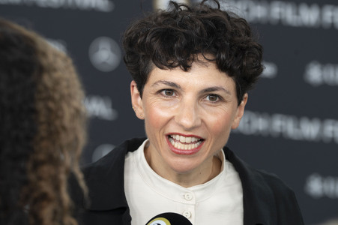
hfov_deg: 10.3
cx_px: 169
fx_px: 1876
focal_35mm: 200
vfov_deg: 6.9
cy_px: 112
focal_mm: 200
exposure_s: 1/400
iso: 1600
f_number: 6.3
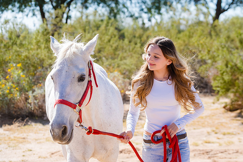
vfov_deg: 14.3
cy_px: 81
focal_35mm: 96
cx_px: 122
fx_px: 648
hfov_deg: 21.2
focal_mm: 96
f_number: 5.6
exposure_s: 1/800
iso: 250
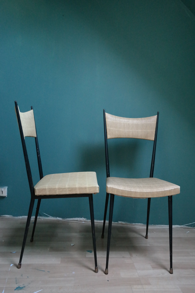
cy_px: 146
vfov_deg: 61.9
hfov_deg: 43.6
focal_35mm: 30
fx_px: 244
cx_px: 98
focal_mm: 20
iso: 3200
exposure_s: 1/40
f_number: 3.5
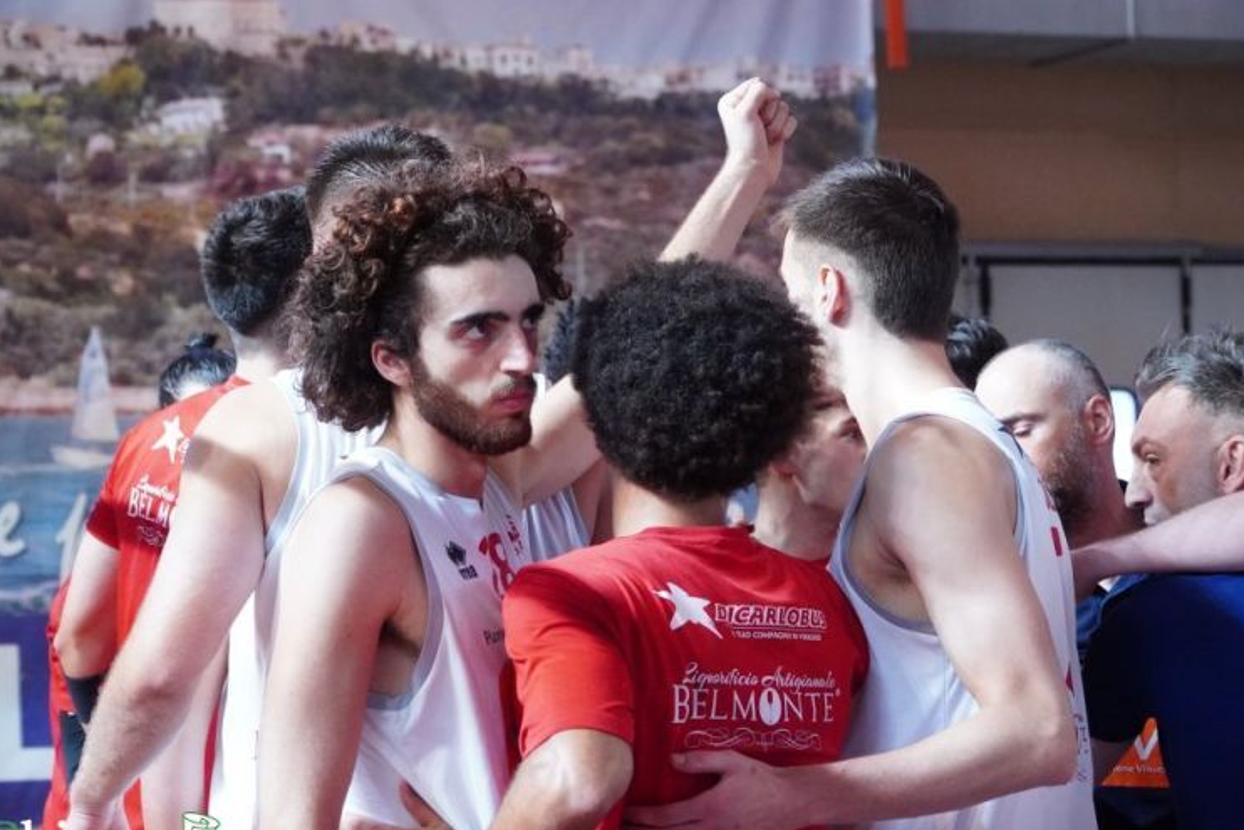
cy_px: 444
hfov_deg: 21.0
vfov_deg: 14.1
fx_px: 3352
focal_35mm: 97
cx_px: 635
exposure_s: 1/500
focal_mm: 60
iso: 5000
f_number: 5
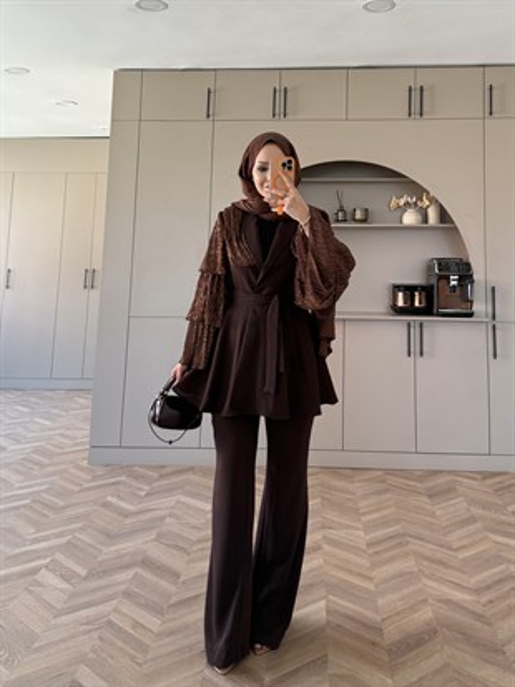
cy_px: 344
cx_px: 258
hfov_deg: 56.8
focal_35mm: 24
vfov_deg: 71.6
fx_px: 476
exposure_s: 1/121
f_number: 1.78
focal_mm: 6.76
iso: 100
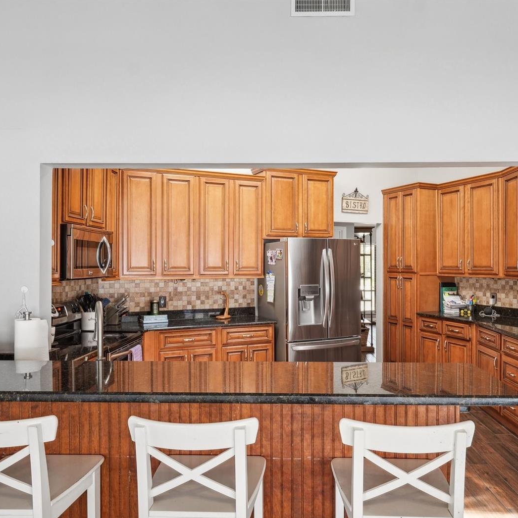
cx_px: 280
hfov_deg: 60.9
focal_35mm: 26
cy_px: 263
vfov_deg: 60.9
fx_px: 440
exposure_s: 1/10
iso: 400
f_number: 8
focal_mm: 20
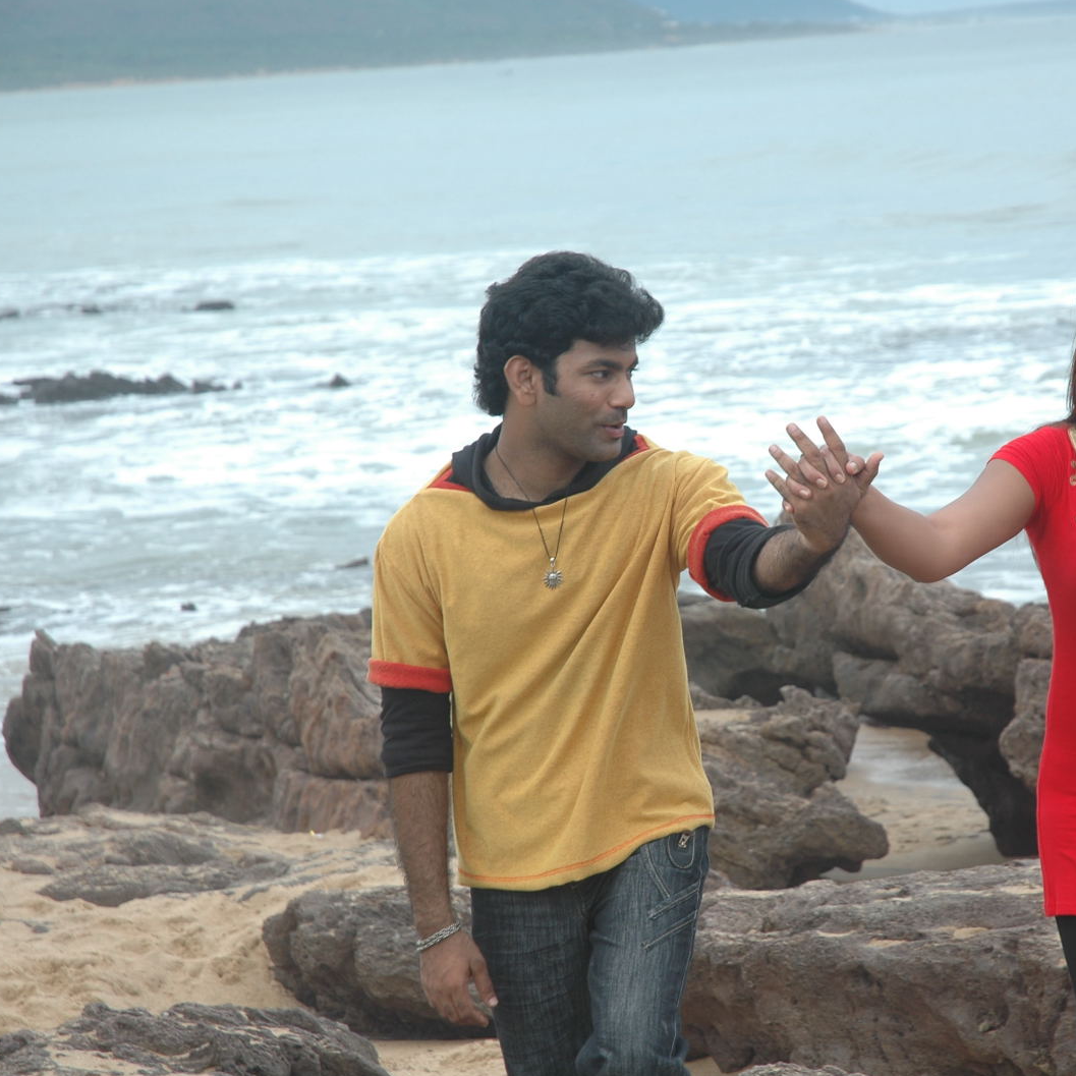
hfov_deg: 12.9
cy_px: 539
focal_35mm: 135
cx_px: 769
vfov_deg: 12.9
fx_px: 4748
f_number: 5.6
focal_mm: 70
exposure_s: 1/125
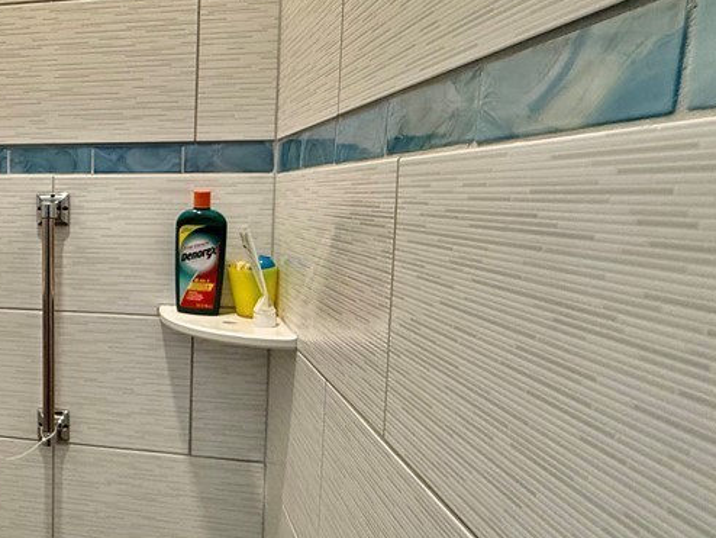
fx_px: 600
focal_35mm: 29
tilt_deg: -4.2
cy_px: 248
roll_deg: -0.8
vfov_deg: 48.2
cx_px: 13
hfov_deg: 50.8
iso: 200
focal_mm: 2.22
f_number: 2.2
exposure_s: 1/120
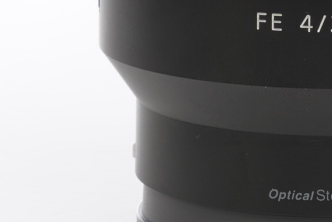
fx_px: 2684
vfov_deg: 4.7
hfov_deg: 7.0
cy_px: -81
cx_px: 351
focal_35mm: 291
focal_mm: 56
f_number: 16
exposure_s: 1/250
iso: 200
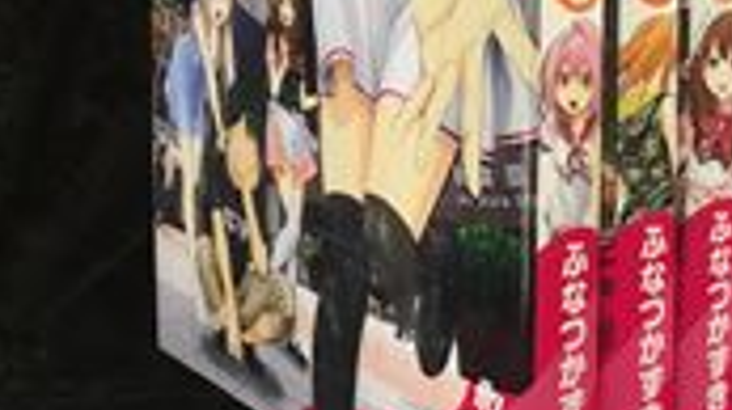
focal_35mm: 73
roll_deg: +0.9
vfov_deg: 16.0
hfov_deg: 28.2
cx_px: 622
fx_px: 1416
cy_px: -51
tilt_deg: -4.1
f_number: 2.2
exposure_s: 1/30
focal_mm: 4.15
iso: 80
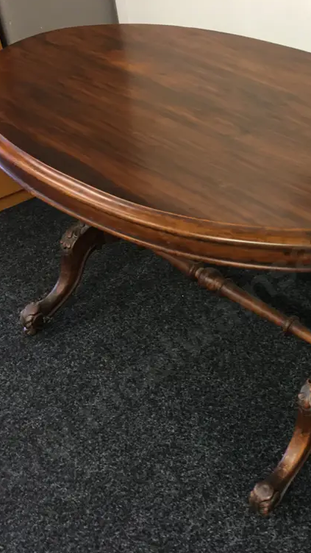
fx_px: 630
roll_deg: +0.7
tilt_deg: -34.0
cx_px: 274
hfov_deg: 26.8
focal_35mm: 43
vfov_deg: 47.4
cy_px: 279
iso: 80
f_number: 2.2
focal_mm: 4.15
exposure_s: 1/17
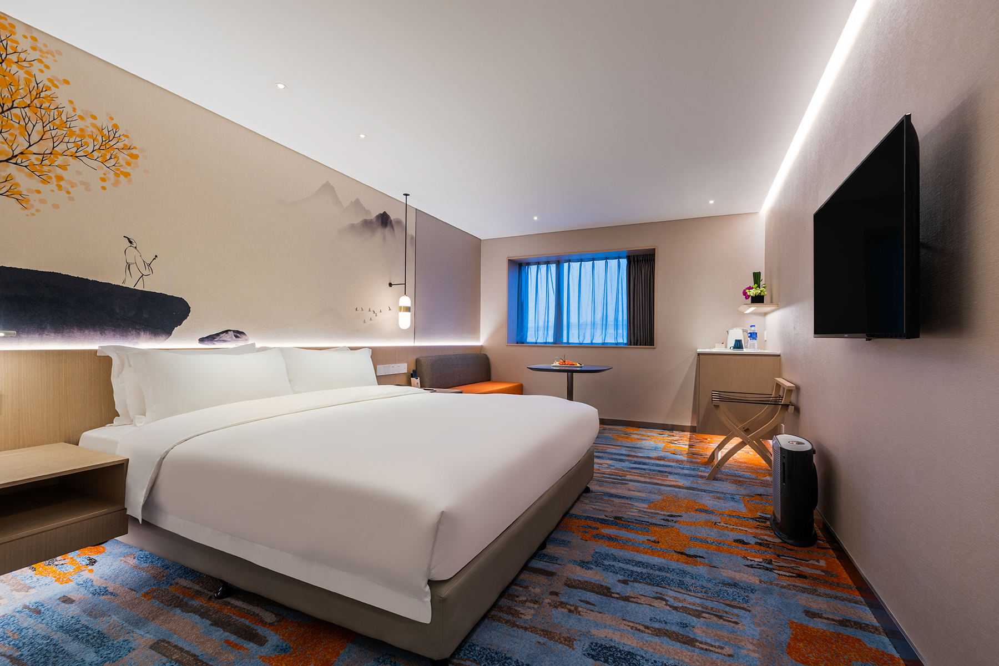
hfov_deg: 100.4
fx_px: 416
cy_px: 333
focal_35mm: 15
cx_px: 500
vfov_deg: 77.4
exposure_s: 1.6
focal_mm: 15
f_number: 11
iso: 100
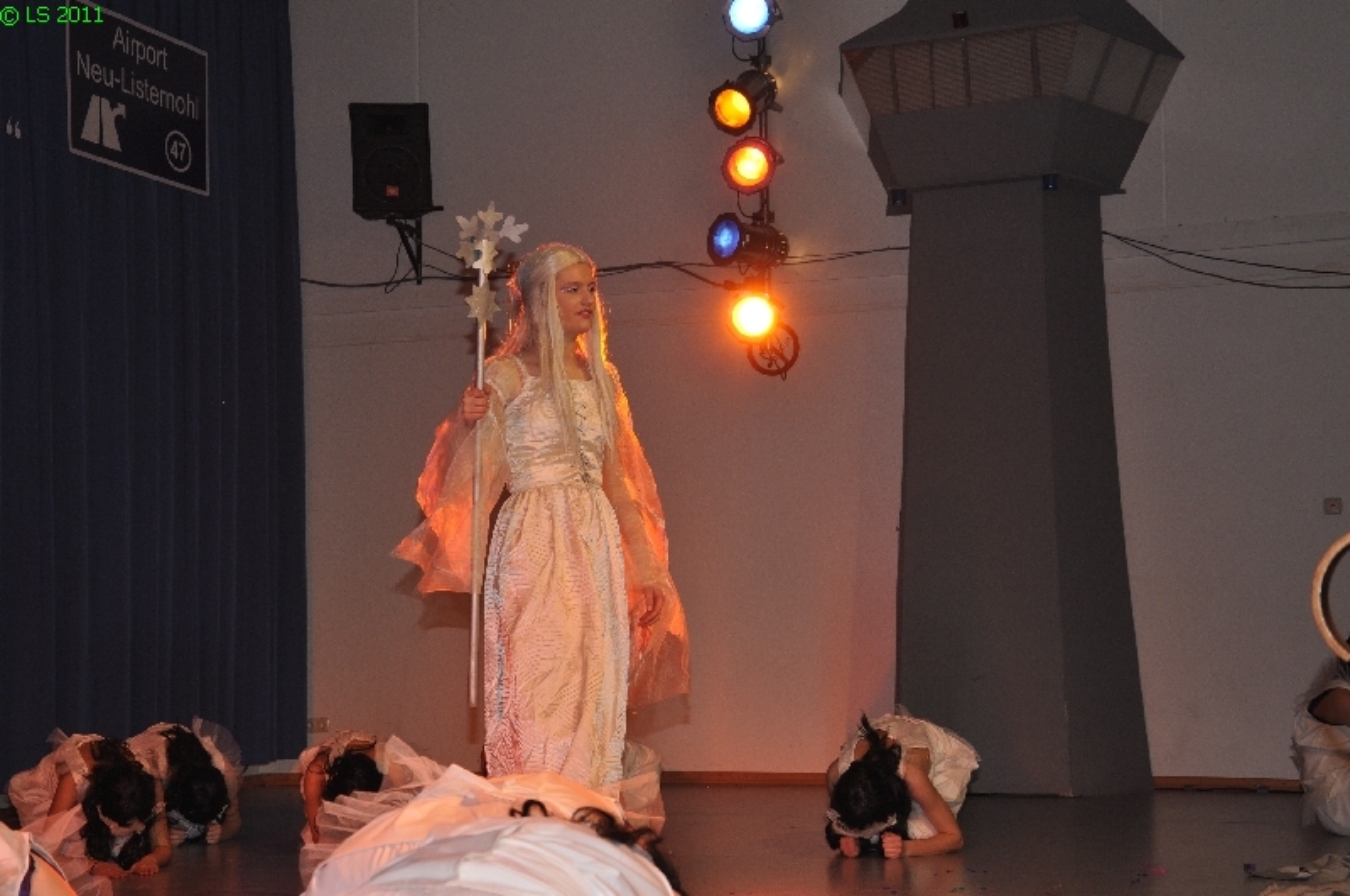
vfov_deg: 21.5
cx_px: 675
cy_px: 448
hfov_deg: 31.9
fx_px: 2359
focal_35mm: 63
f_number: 7.1
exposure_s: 1/200
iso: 400
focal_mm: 42
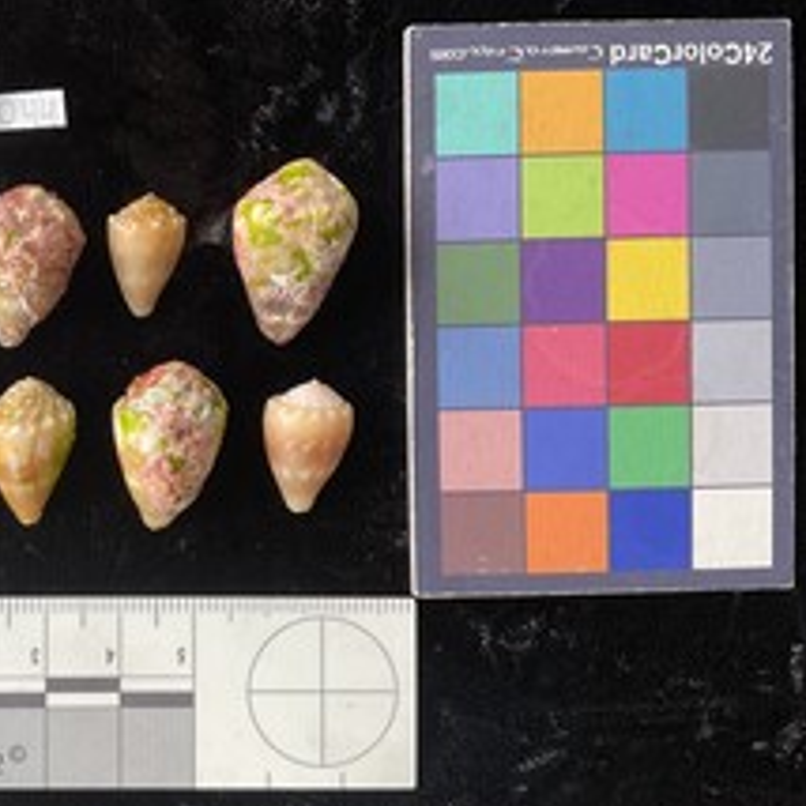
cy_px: 363
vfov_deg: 40.0
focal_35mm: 42
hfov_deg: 38.5
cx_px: 162
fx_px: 1106
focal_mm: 3
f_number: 1.8
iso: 40
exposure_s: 1/120
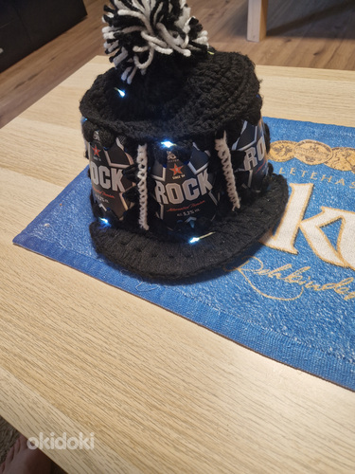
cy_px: 237
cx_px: 178
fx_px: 314
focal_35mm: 23
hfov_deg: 58.9
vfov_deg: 73.9
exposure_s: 1/50
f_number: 1.8
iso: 200
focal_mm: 5.4
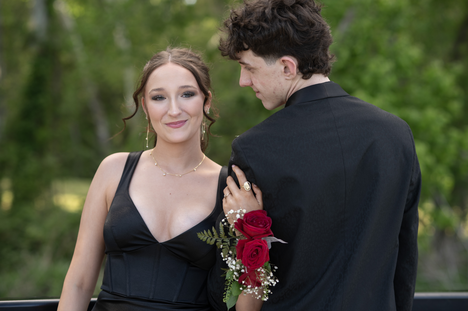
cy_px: 156
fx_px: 1104
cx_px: 234
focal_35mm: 85
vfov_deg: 16.1
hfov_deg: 23.9
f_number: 2.8
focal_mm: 85
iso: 100
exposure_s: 1/200
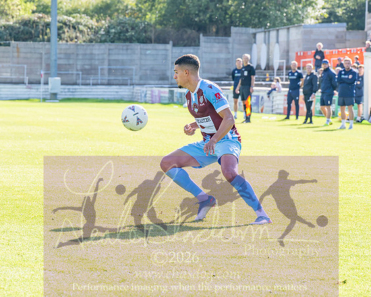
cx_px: 138
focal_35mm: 178
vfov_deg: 8.7
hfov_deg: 10.8
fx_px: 1958
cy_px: 122
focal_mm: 70
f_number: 4
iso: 400
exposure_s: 1/2500
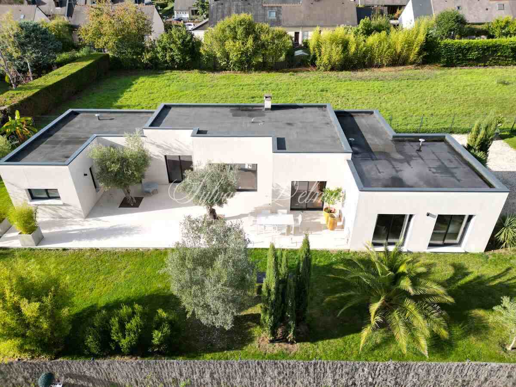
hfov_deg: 71.6
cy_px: 194
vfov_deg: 56.8
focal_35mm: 24
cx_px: 258
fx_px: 358
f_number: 1.7
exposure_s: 1/1600
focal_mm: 6.72
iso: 120
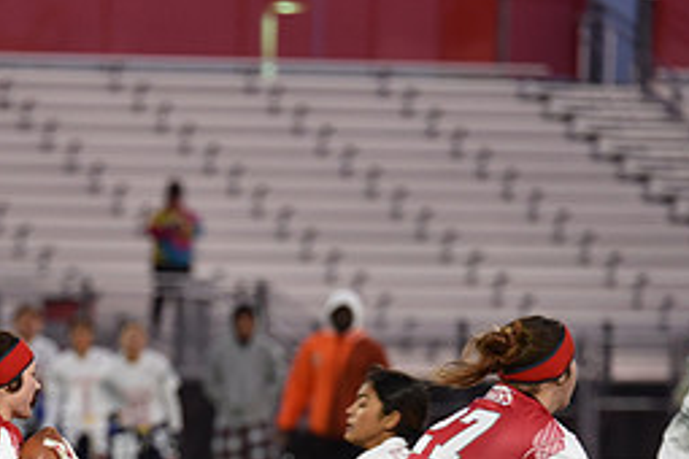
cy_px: 514
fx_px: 8038
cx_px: 84
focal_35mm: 420
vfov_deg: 3.3
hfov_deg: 4.9
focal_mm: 185
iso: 1600
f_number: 2.8
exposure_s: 1/500
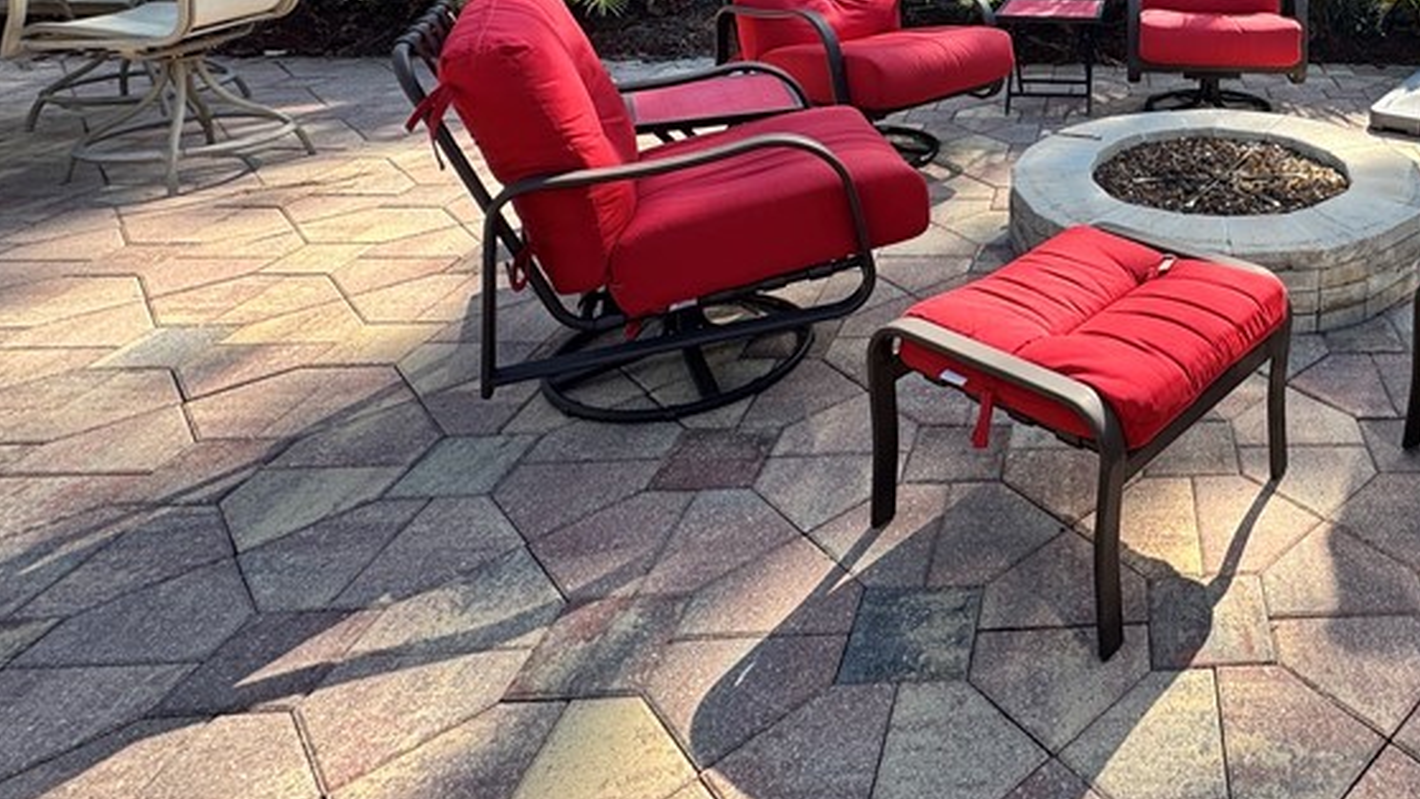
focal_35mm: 28
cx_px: 1211
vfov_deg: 37.1
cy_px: -5
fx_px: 1054
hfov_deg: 60.2
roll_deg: -2.0
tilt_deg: -9.8
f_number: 2.2
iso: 40
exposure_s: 1/306
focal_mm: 2.22
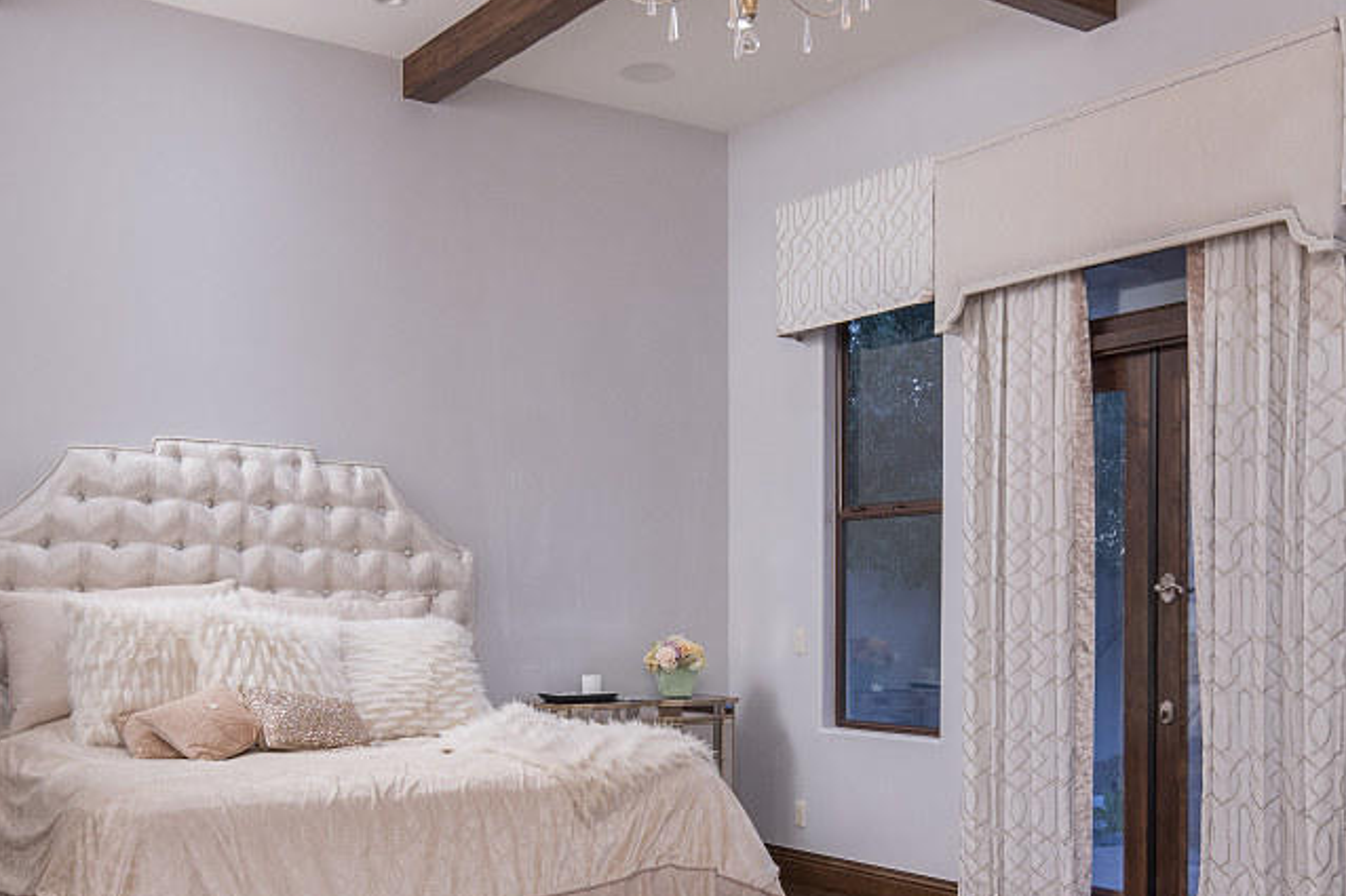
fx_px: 1495
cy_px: 532
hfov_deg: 48.3
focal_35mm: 40
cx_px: 772
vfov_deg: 33.3
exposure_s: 1/15
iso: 800
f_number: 8
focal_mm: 17
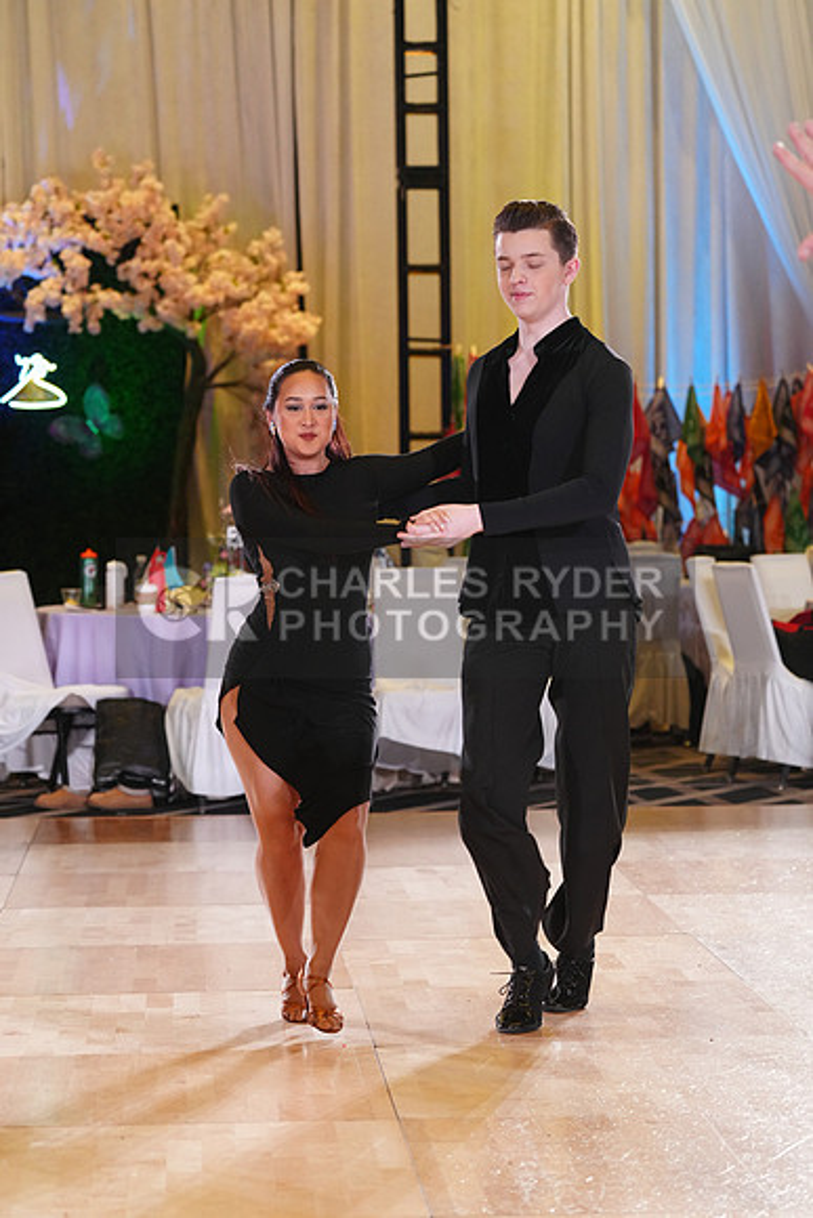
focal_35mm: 100
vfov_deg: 20.4
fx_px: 3385
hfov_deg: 13.7
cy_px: 609
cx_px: 406
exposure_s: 1/400
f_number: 4
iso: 2500
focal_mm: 100
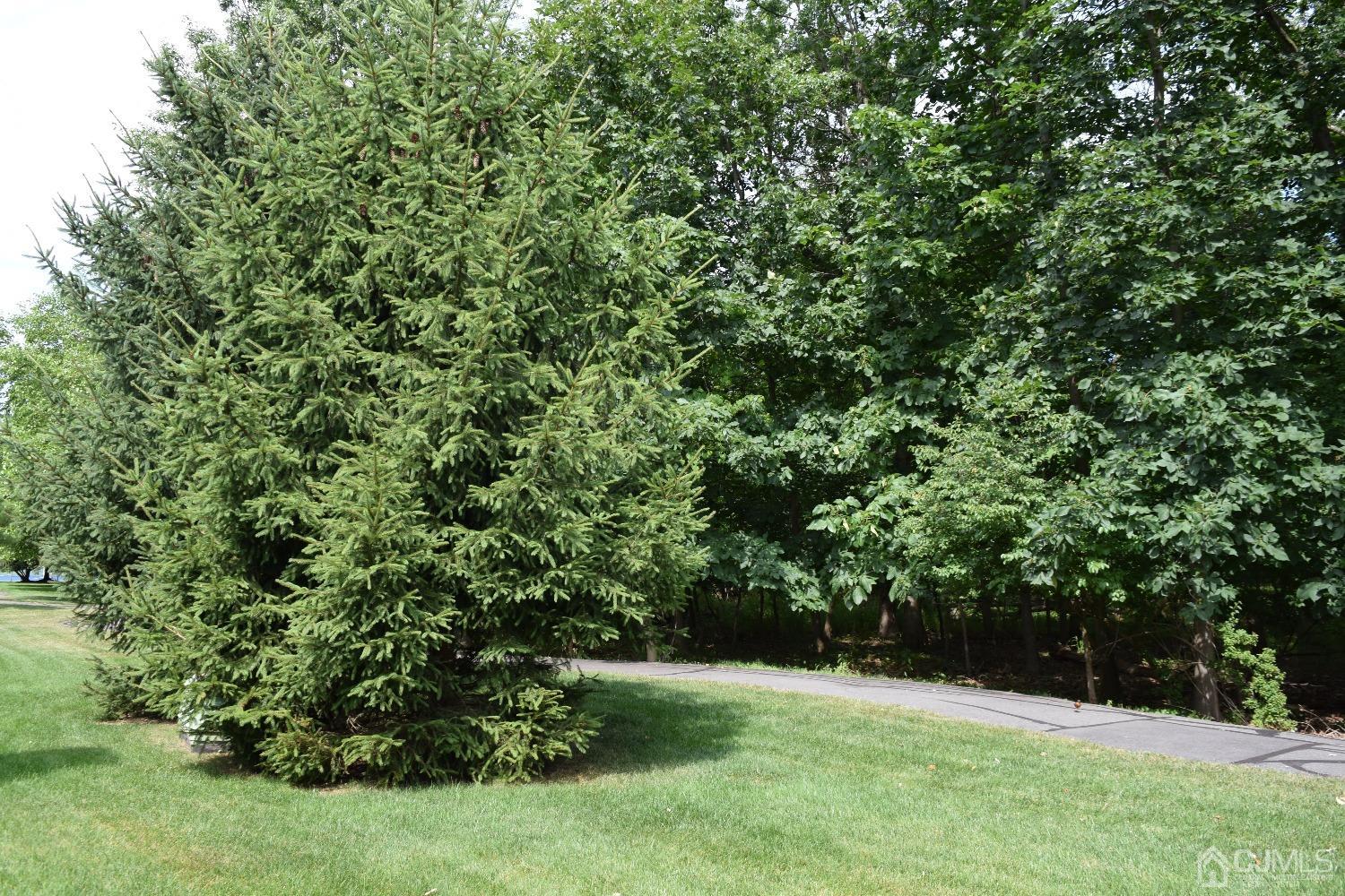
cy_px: 448
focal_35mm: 27
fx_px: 1009
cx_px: 672
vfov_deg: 47.9
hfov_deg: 67.4
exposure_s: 1/160
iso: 100
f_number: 6.3
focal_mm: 18
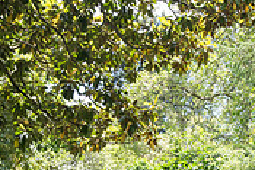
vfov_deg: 11.0
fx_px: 844
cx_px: 134
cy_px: 274
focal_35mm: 119
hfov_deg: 17.2
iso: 640
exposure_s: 1/400
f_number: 7.1
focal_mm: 36
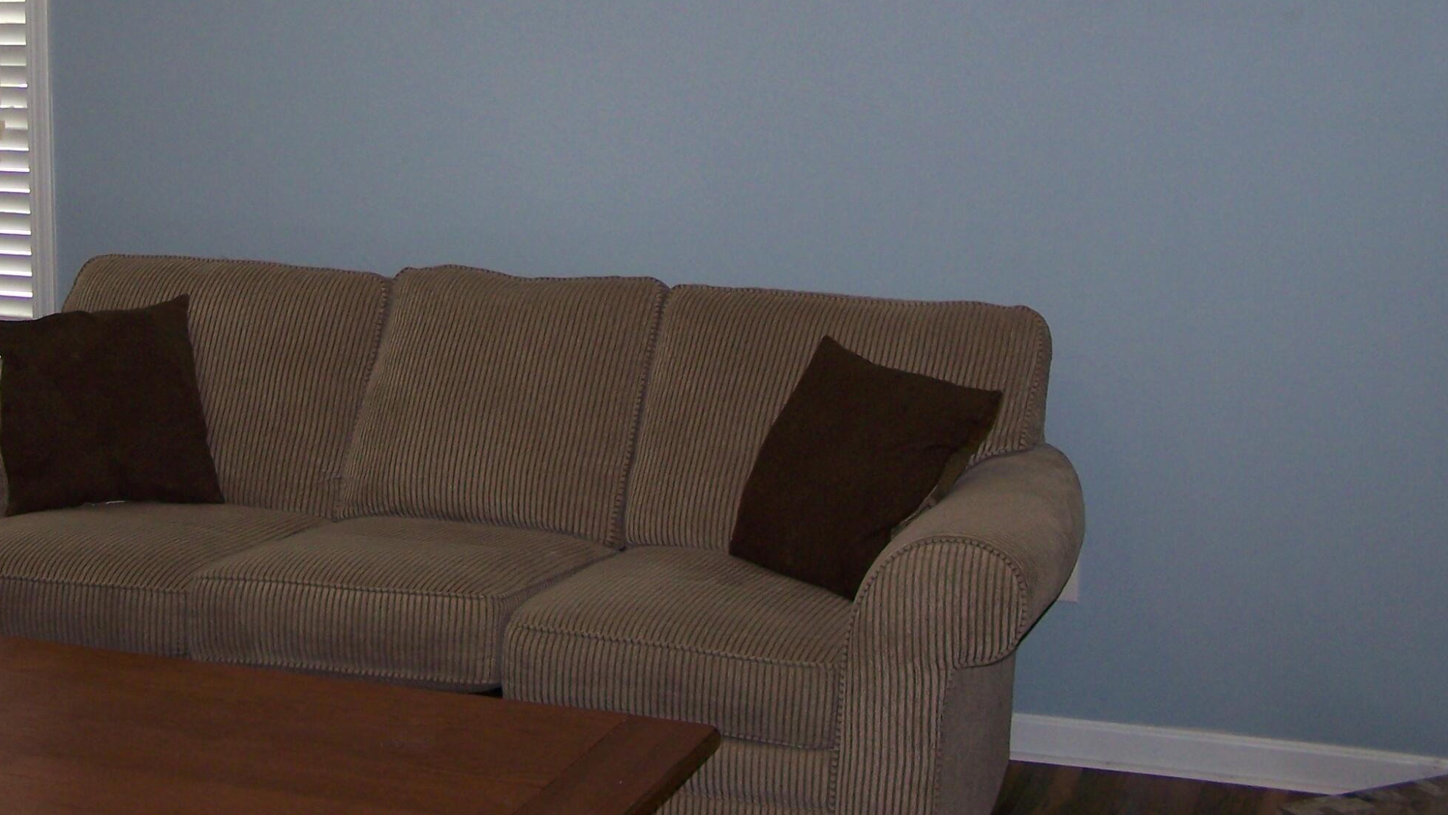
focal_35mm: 63
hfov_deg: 33.1
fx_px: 2419
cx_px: 516
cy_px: 200
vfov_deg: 19.0
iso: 80
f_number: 2.8
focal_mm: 6.3
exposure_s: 1/60
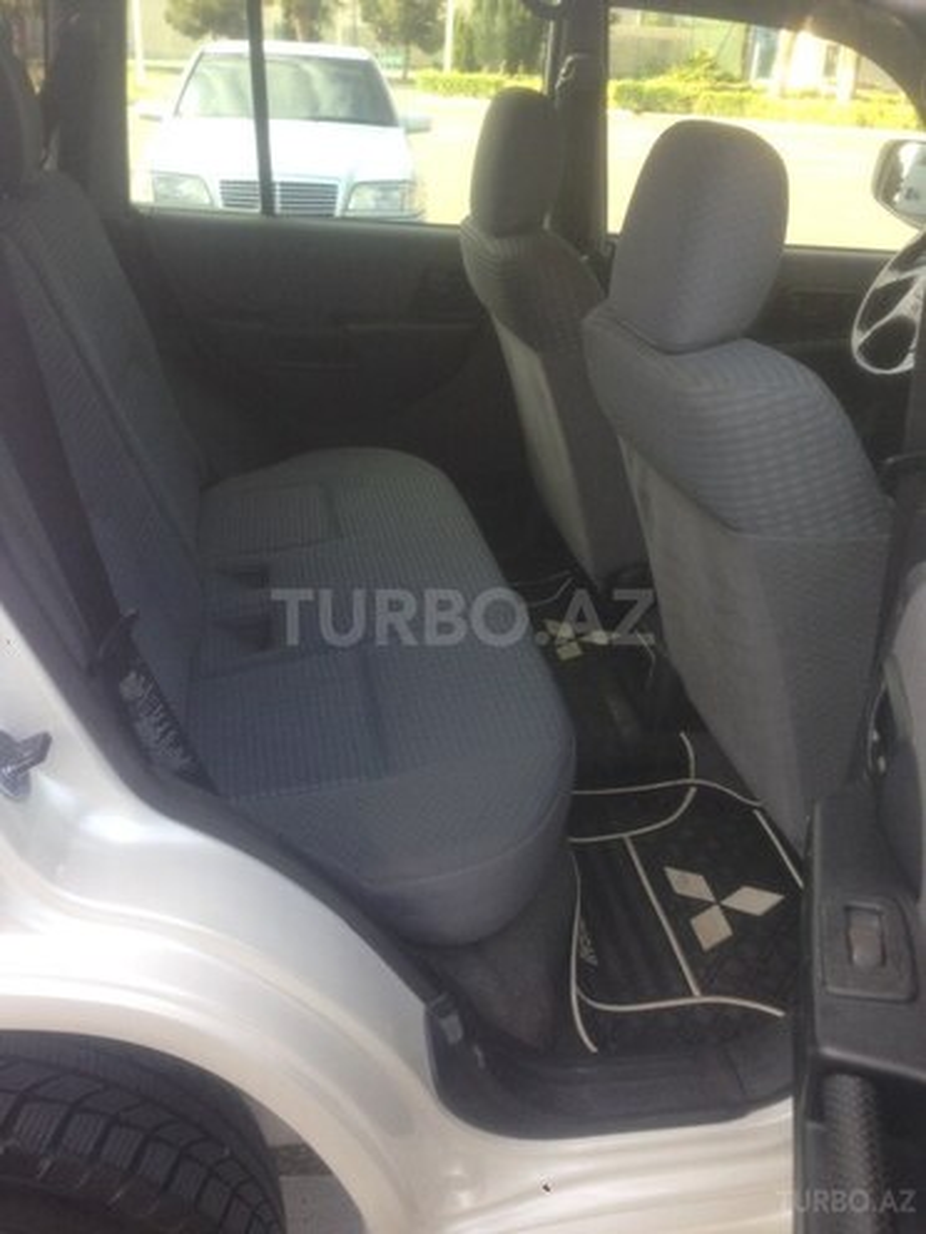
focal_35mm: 33
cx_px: 463
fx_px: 1177
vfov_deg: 55.4
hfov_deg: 42.9
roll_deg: -4.3
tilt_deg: -21.3
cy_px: 617
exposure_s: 1/120
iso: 64
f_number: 2.4
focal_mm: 4.12
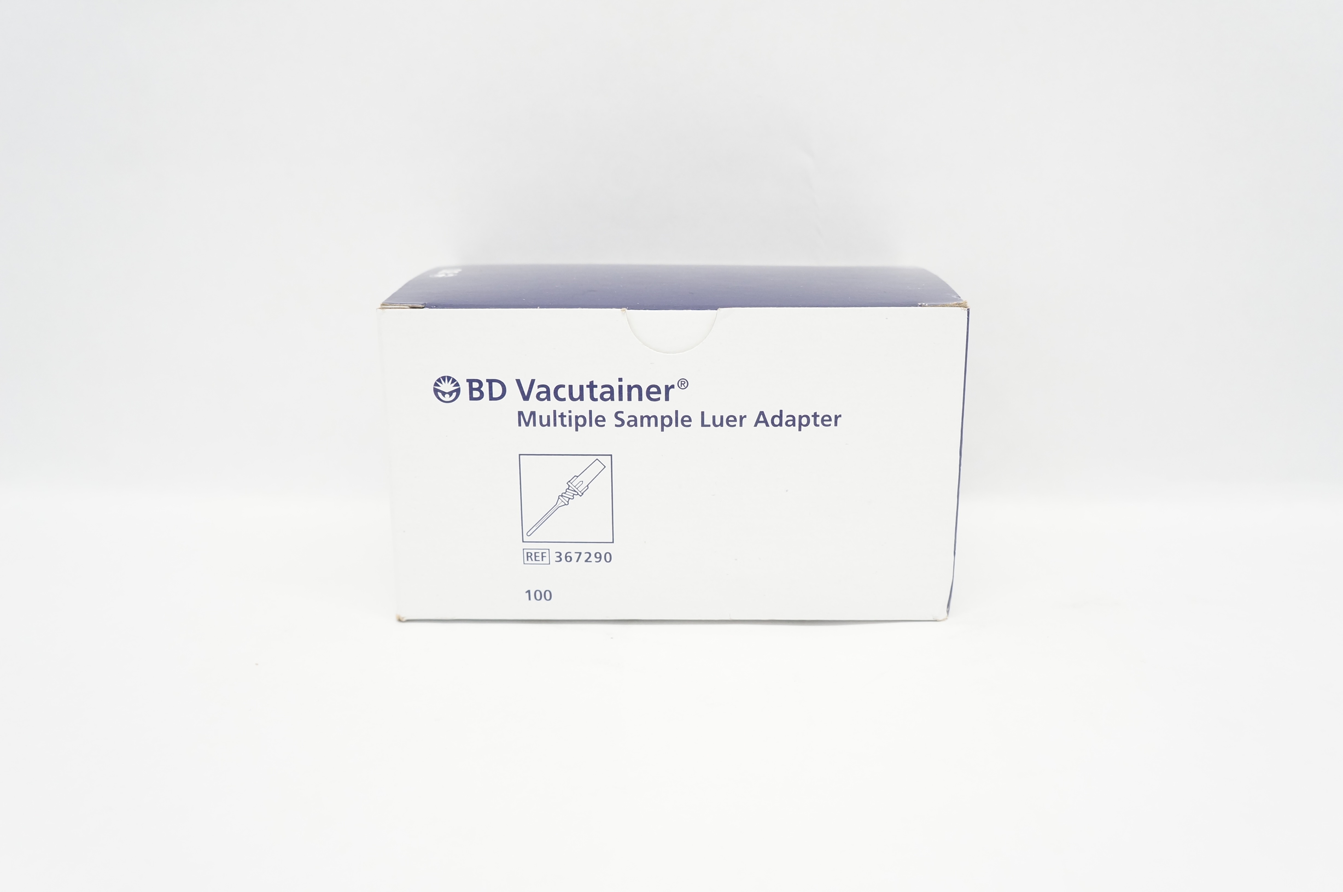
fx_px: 1118
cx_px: 672
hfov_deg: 62.0
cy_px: 446
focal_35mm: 30
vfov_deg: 43.5
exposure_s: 1/60
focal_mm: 20
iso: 800
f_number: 5.6
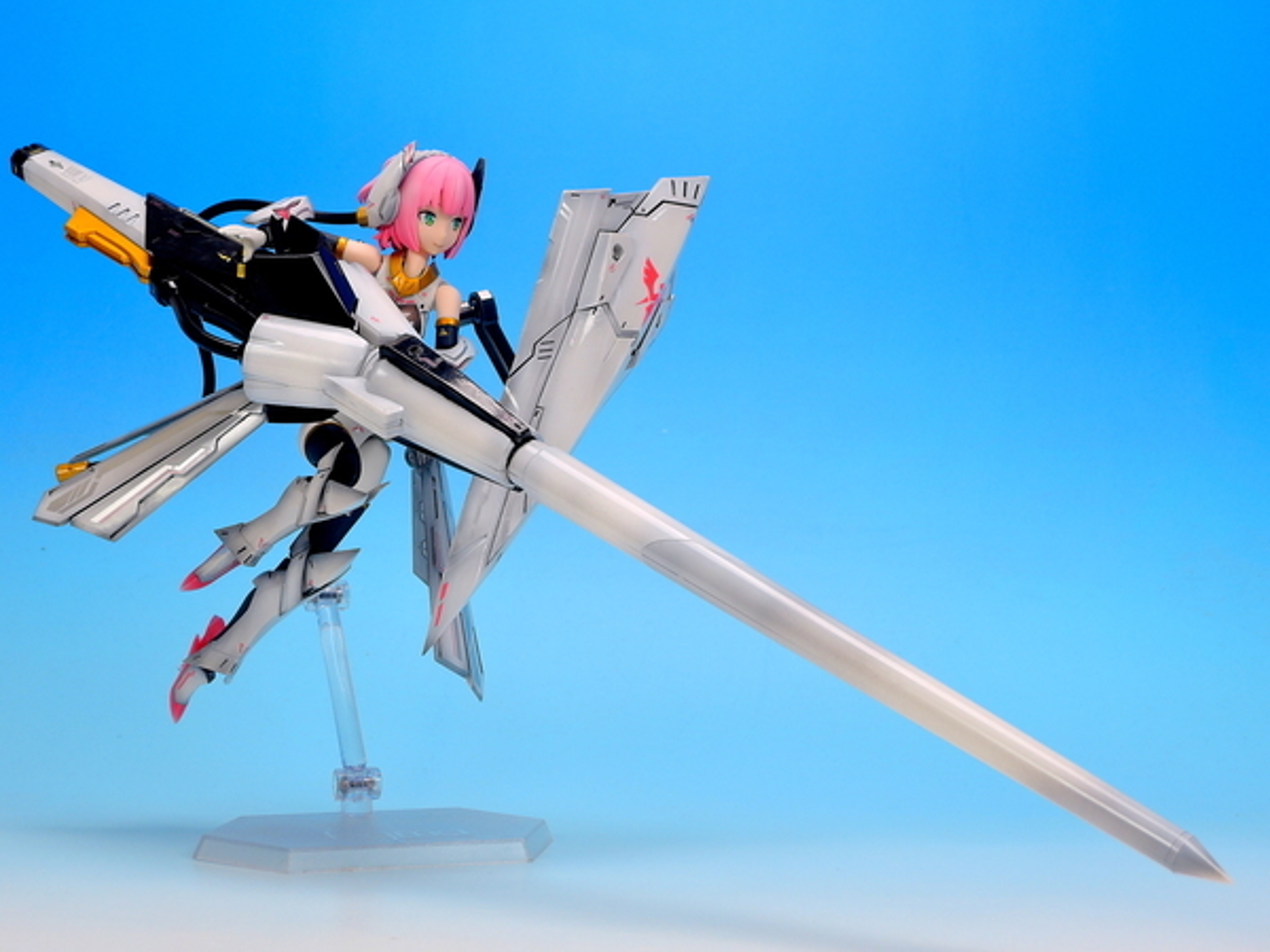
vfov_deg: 24.4
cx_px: 635
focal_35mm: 60
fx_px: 2201
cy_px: 476
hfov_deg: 32.2
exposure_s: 1/2
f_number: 5.2
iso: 80
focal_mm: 12.8
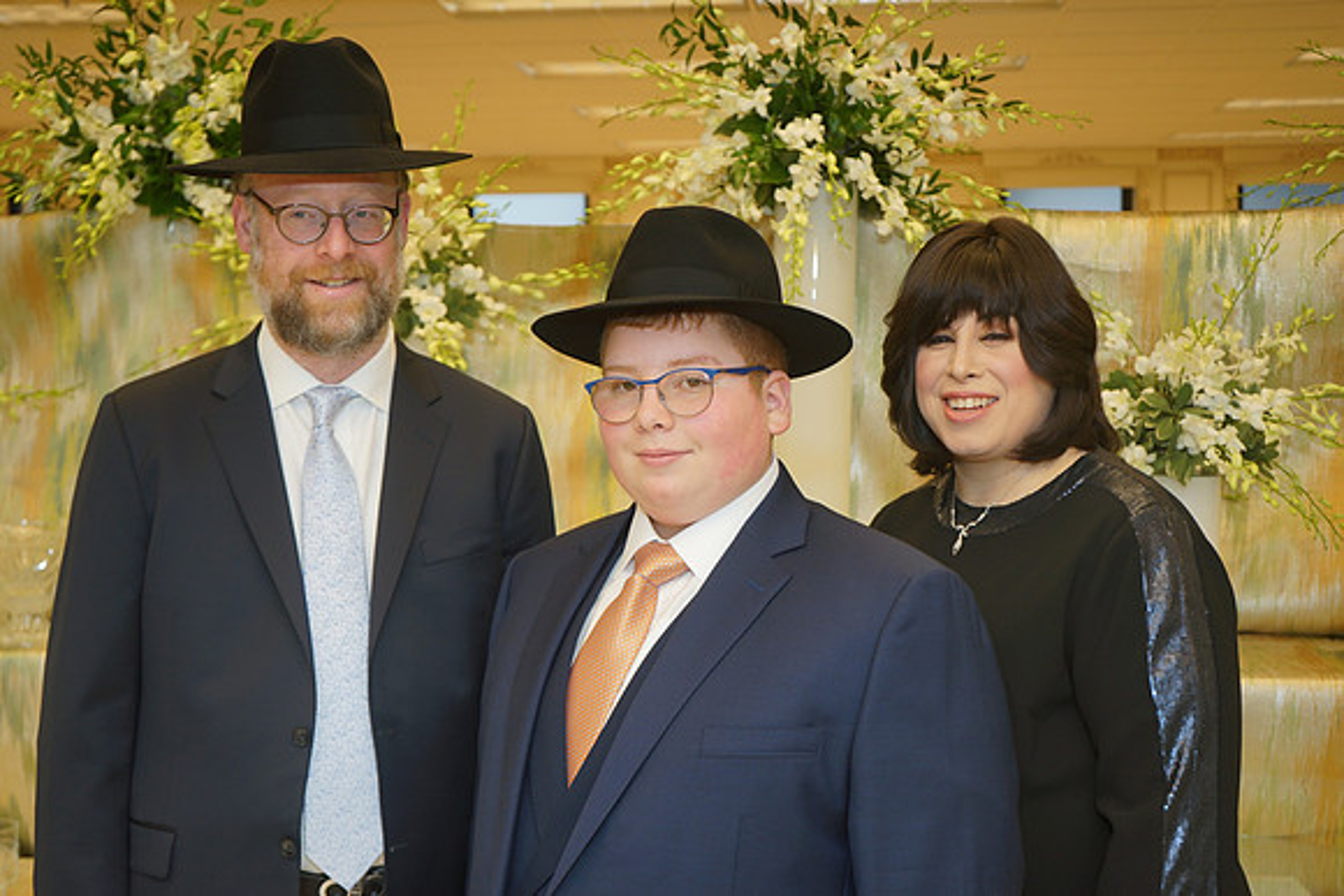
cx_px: 672
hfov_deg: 41.1
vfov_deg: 28.1
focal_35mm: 48
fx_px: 1792
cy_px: 448
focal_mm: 48
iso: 400
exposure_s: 1/100
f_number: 5
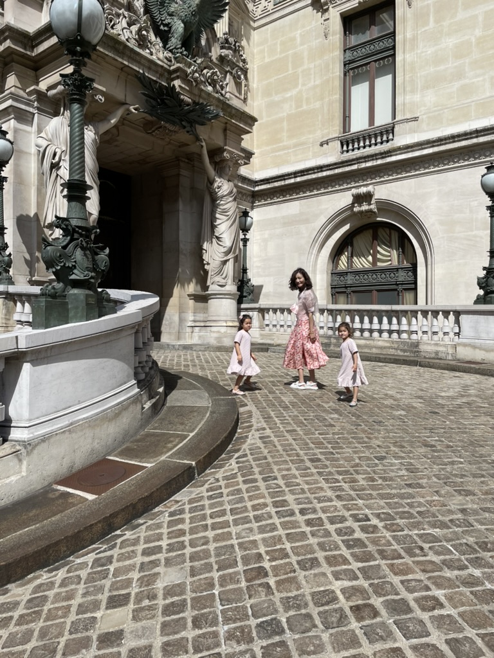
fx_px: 495
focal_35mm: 26
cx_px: 247
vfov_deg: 67.3
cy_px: 329
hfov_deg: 53.1
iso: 32
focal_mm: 4.2
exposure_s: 1/5556
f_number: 1.6
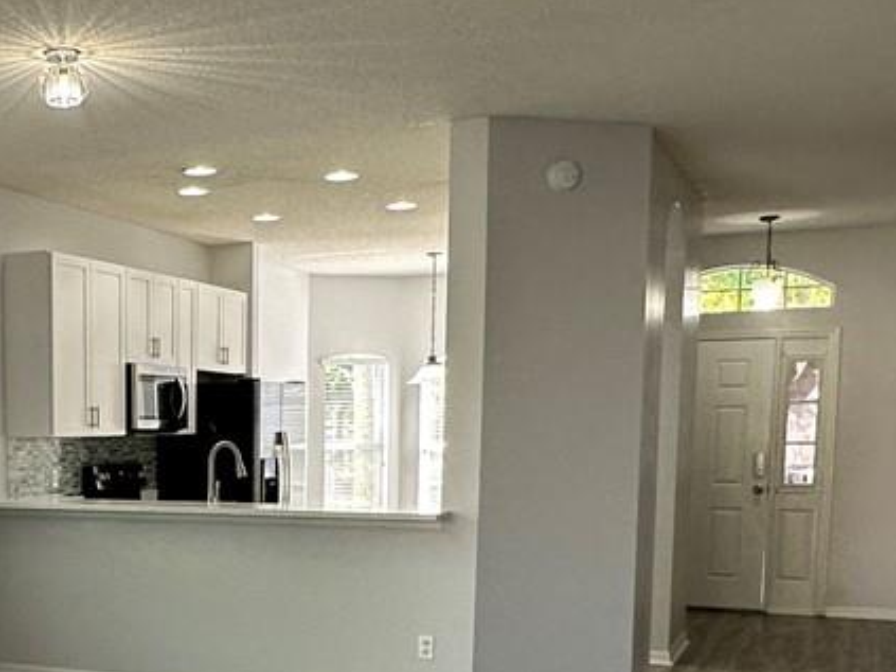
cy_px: 585
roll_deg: +0.1
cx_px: 64
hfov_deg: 33.9
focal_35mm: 53
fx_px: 1371
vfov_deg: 26.7
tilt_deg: -6.9
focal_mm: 2.22
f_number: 2.2
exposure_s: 1/120
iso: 160
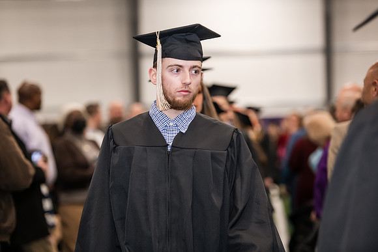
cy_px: 126
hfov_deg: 15.2
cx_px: 189
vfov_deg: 10.2
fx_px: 1418
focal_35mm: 135
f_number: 3.2
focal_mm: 135
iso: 2500
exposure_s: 1/200
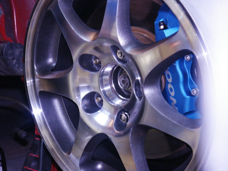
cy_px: 86
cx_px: 114
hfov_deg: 12.2
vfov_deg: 9.2
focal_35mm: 162
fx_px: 1067
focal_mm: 40.98
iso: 200
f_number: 3.5
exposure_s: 1/10
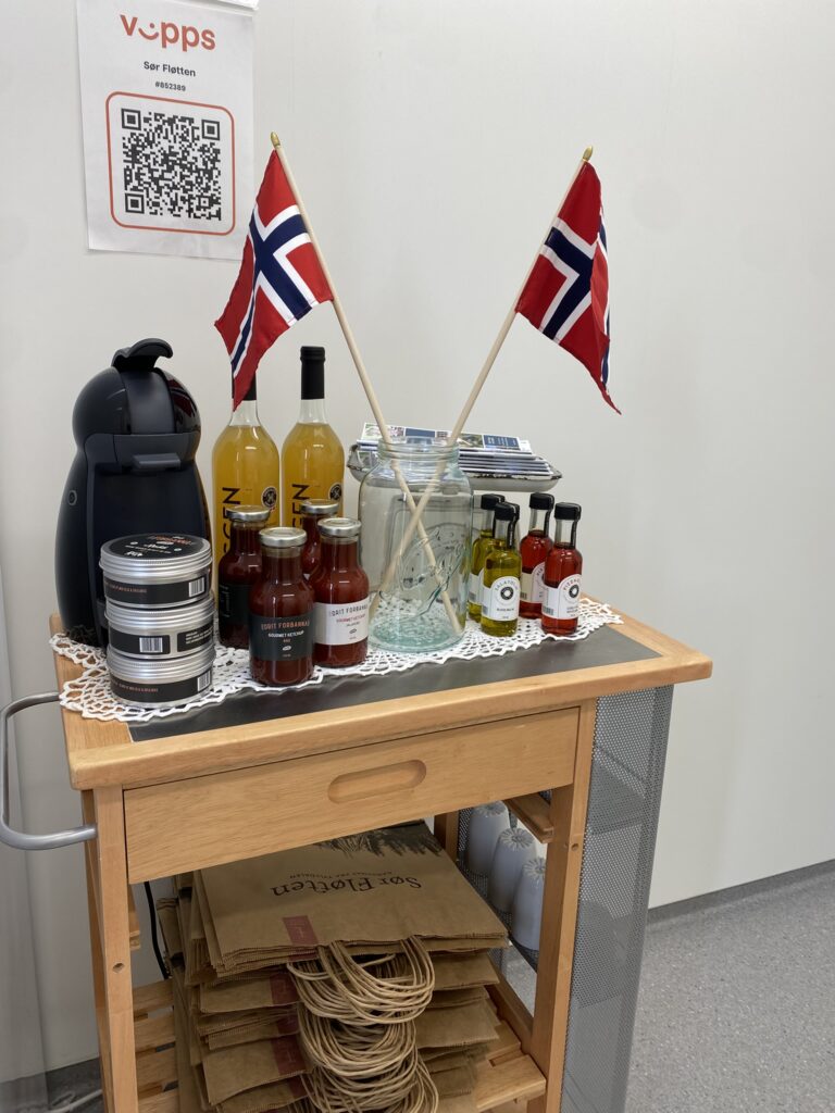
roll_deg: -3.5
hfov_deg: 53.1
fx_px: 836
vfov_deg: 67.3
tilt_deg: -12.4
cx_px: 418
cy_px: 556
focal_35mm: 26
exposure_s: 1/100
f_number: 1.8
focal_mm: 4.25
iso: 32
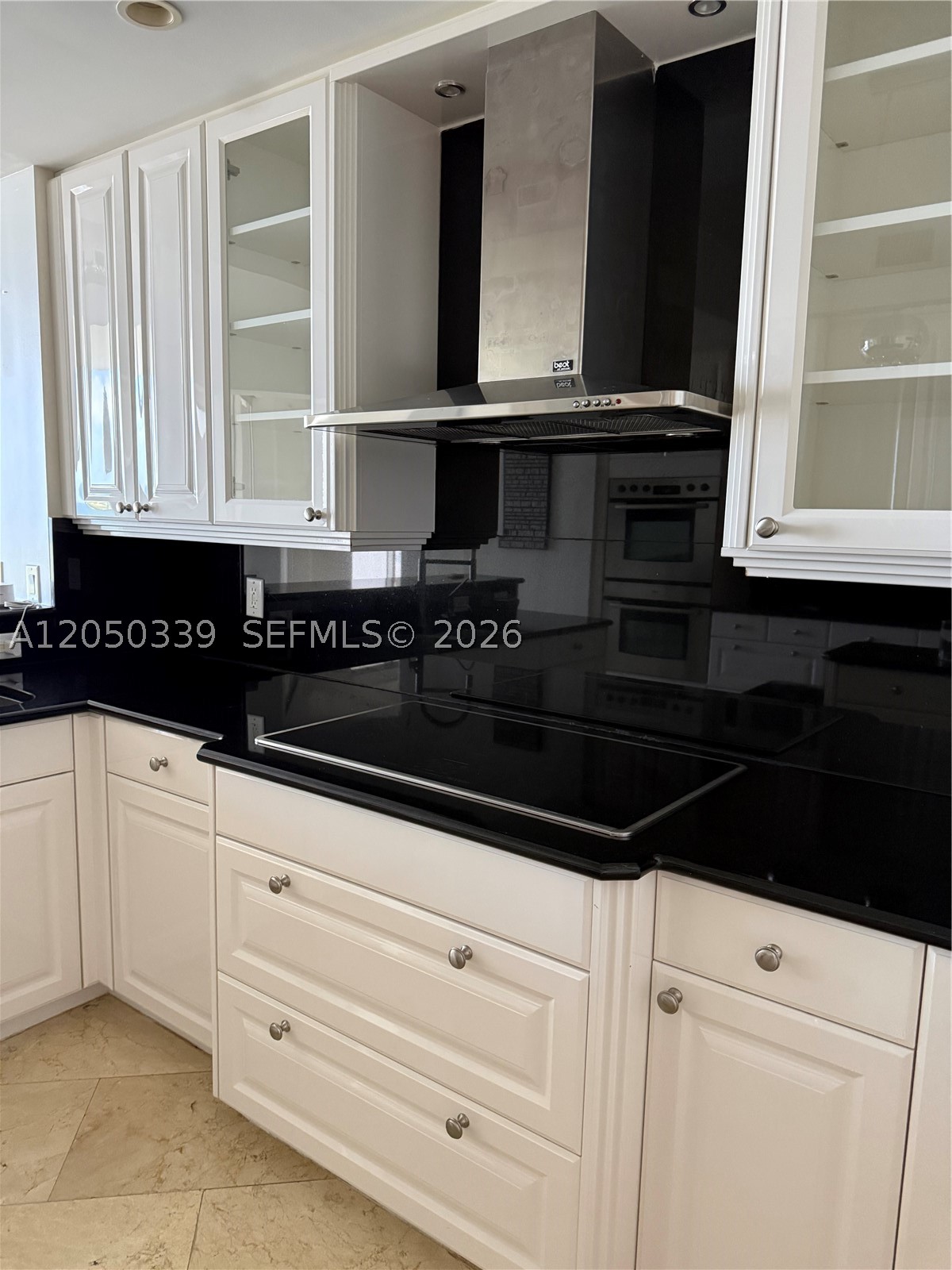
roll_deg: -1.3
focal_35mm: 24
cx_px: 476
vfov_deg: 71.6
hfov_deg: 56.8
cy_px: 635
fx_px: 880
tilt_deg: -7.5
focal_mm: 6.76
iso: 640
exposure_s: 1/60
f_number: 1.78
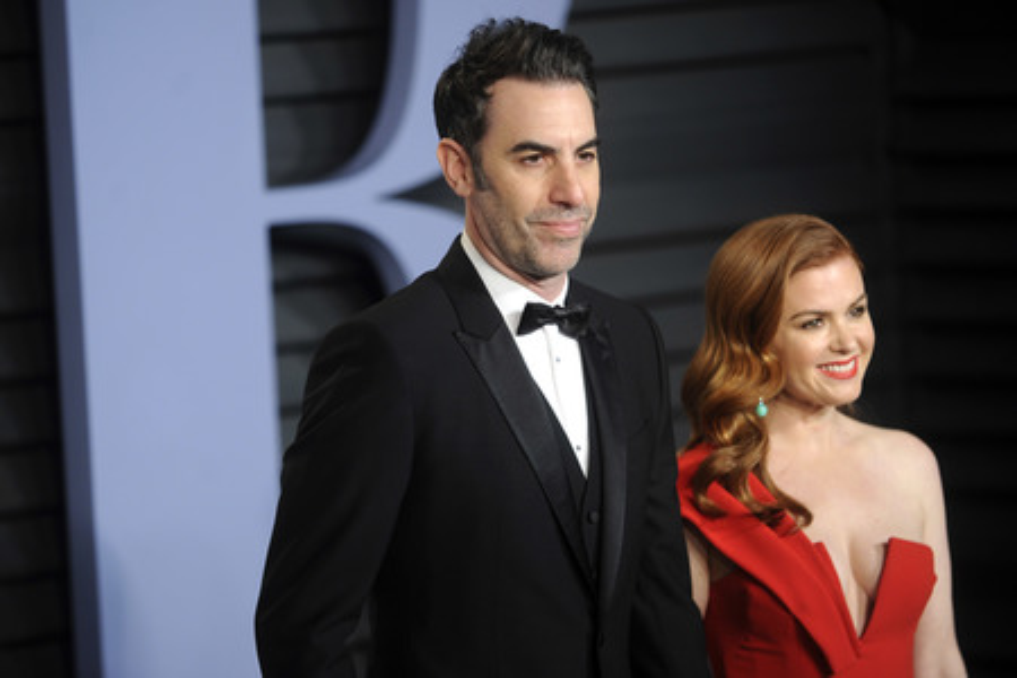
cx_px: 508
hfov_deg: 13.2
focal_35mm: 155
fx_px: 4378
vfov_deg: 8.9
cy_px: 339
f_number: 2.8
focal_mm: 155
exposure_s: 1/250
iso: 800
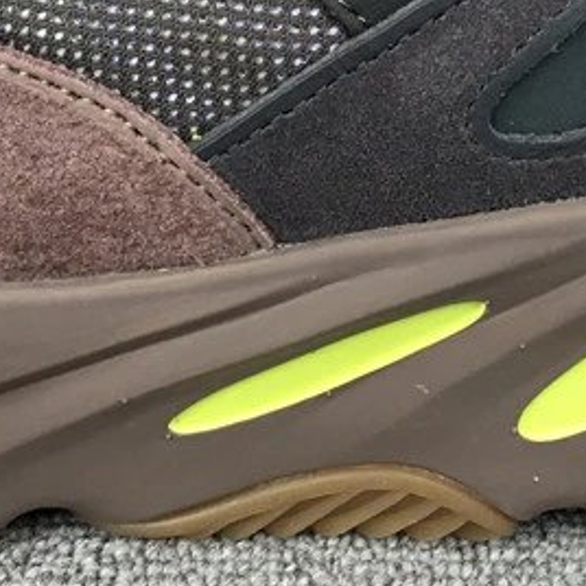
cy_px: 51
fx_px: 1762
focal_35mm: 92
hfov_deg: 18.8
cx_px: 431
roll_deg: -2.1
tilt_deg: -26.3
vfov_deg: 18.5
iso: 40
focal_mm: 3.3
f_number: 2.4
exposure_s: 1/100
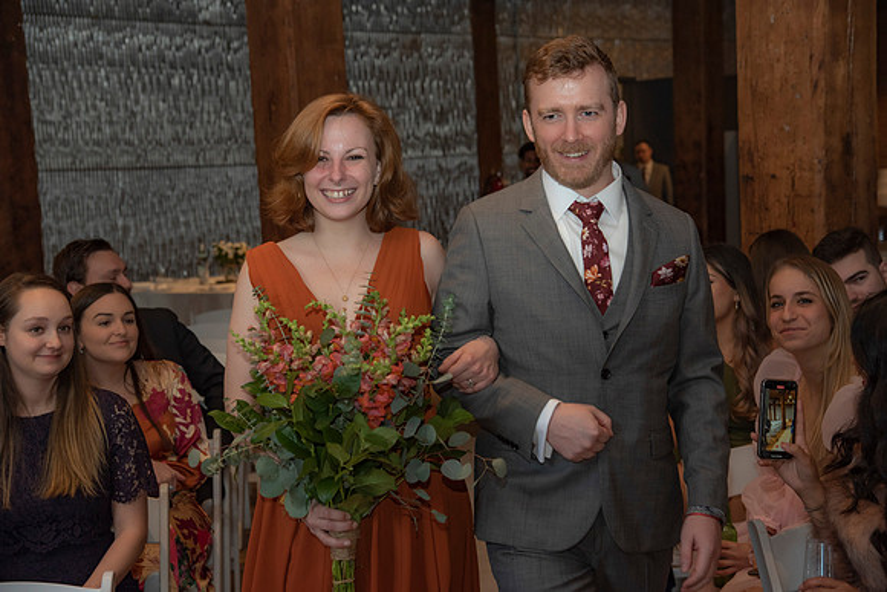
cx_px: 444
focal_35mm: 65
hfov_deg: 31.0
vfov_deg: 20.9
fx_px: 1602
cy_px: 296
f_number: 5
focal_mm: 65
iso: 800
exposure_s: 1/125
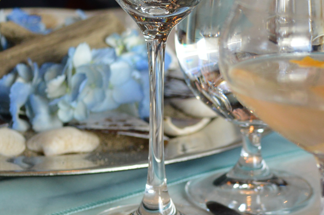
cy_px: 212
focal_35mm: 98
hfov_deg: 20.8
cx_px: 219
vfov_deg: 13.7
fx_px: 881
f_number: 3.8
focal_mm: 22
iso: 500
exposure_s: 1/60
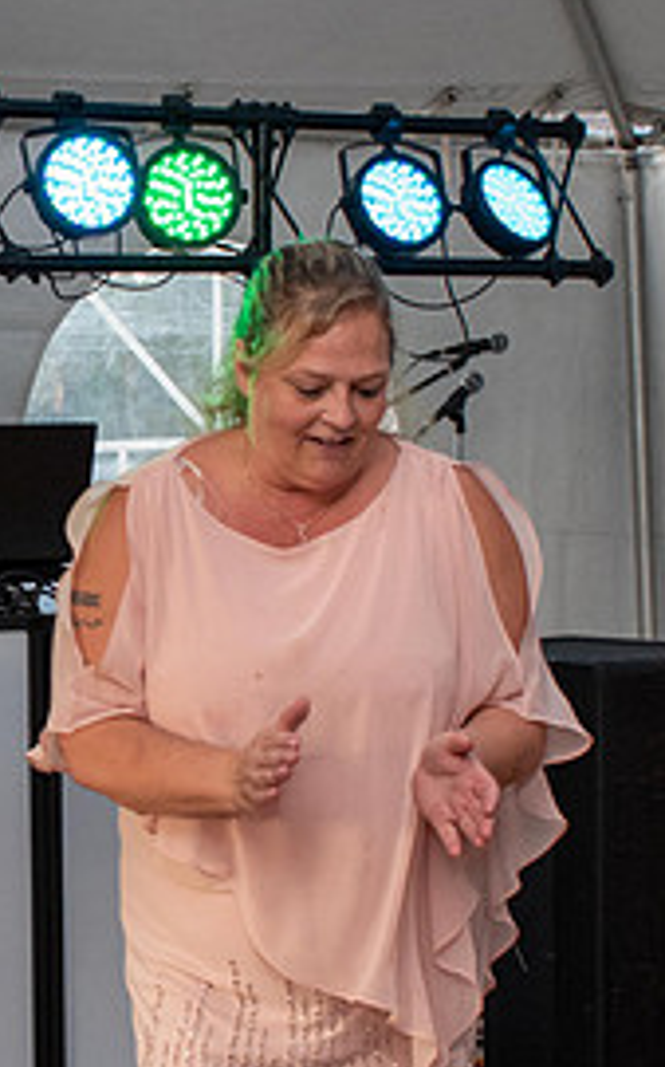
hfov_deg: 11.5
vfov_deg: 18.6
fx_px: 3253
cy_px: 538
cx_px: -65
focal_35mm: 112
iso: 800
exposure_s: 1/100
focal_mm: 24
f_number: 5
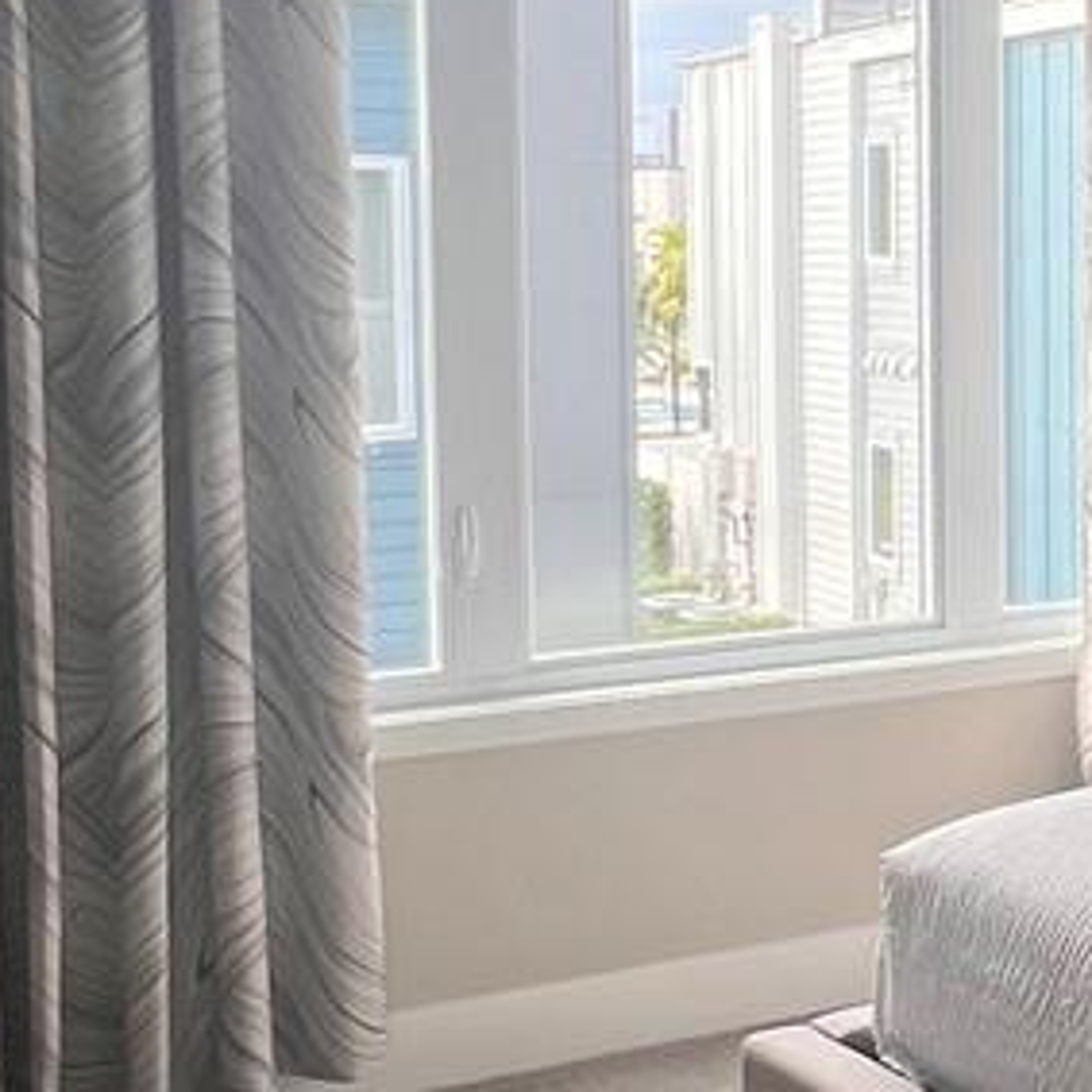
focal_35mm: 65
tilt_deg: -4.7
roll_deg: +0.3
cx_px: 1312
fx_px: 2320
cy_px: 413
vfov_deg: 26.4
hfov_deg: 24.1
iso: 32
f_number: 1.8
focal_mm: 1.57
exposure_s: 1/120
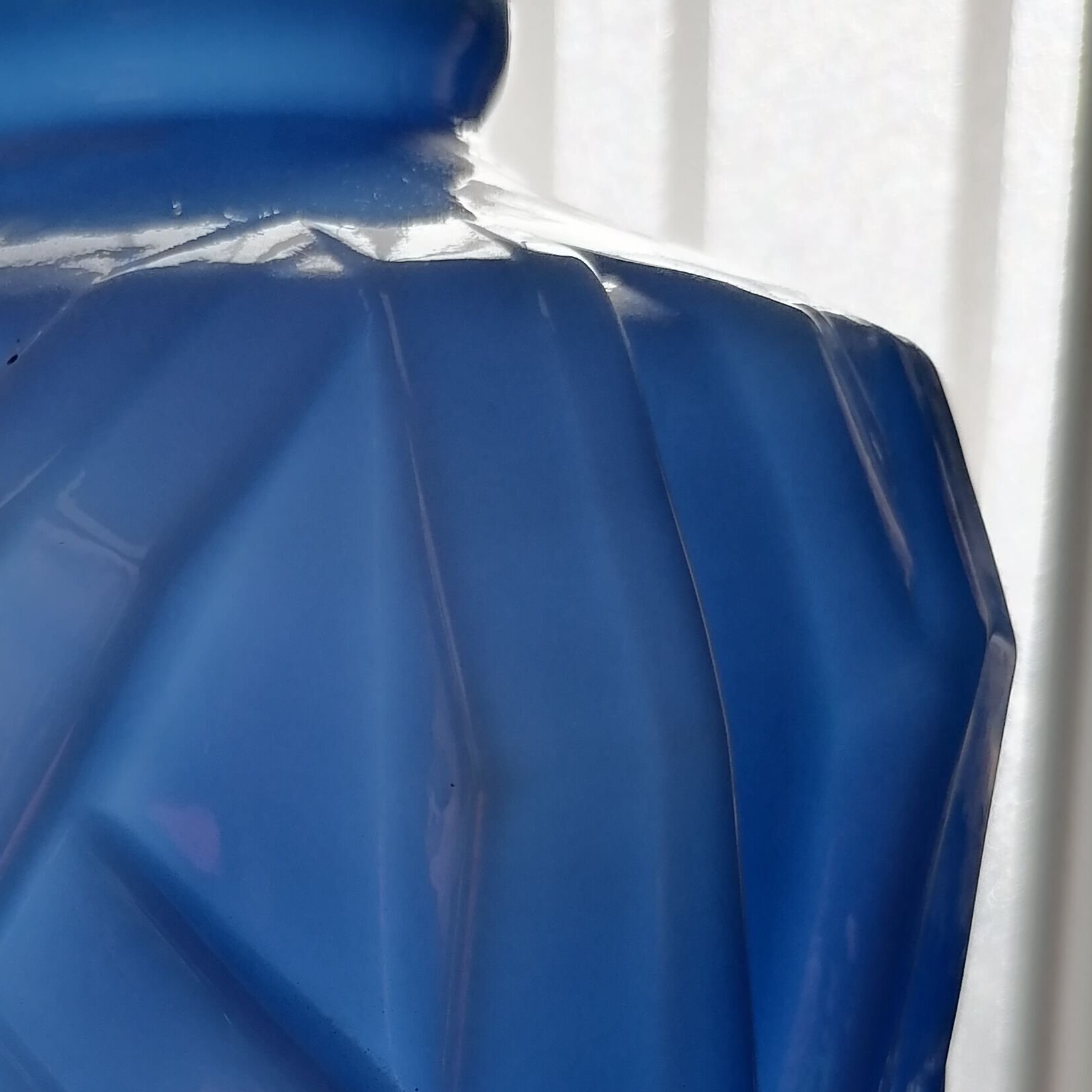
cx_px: 139
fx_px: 1999
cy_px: 1151
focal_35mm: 56
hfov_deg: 29.5
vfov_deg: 28.2
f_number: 1.8
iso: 50
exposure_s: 1/917
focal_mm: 5.4
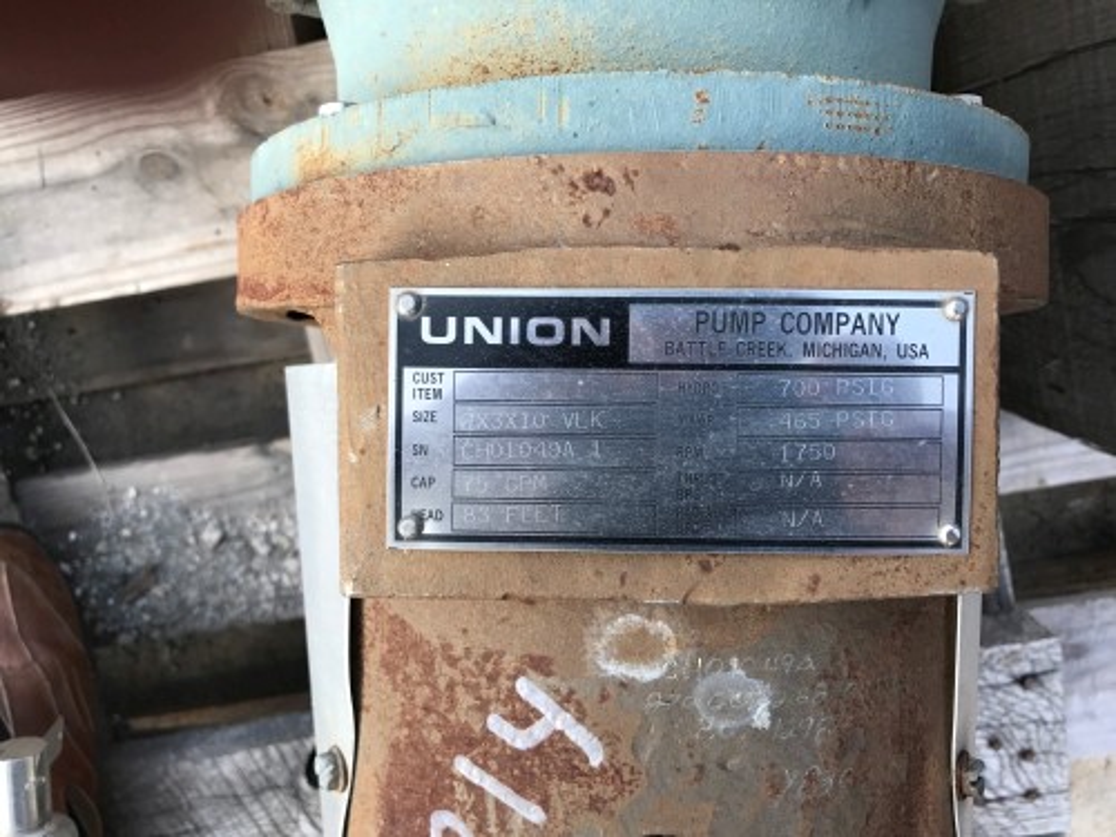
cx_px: 558
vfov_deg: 49.7
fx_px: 903
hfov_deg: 63.4
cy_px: 418
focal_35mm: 28
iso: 20
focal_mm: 3.99
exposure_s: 1/156
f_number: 1.8
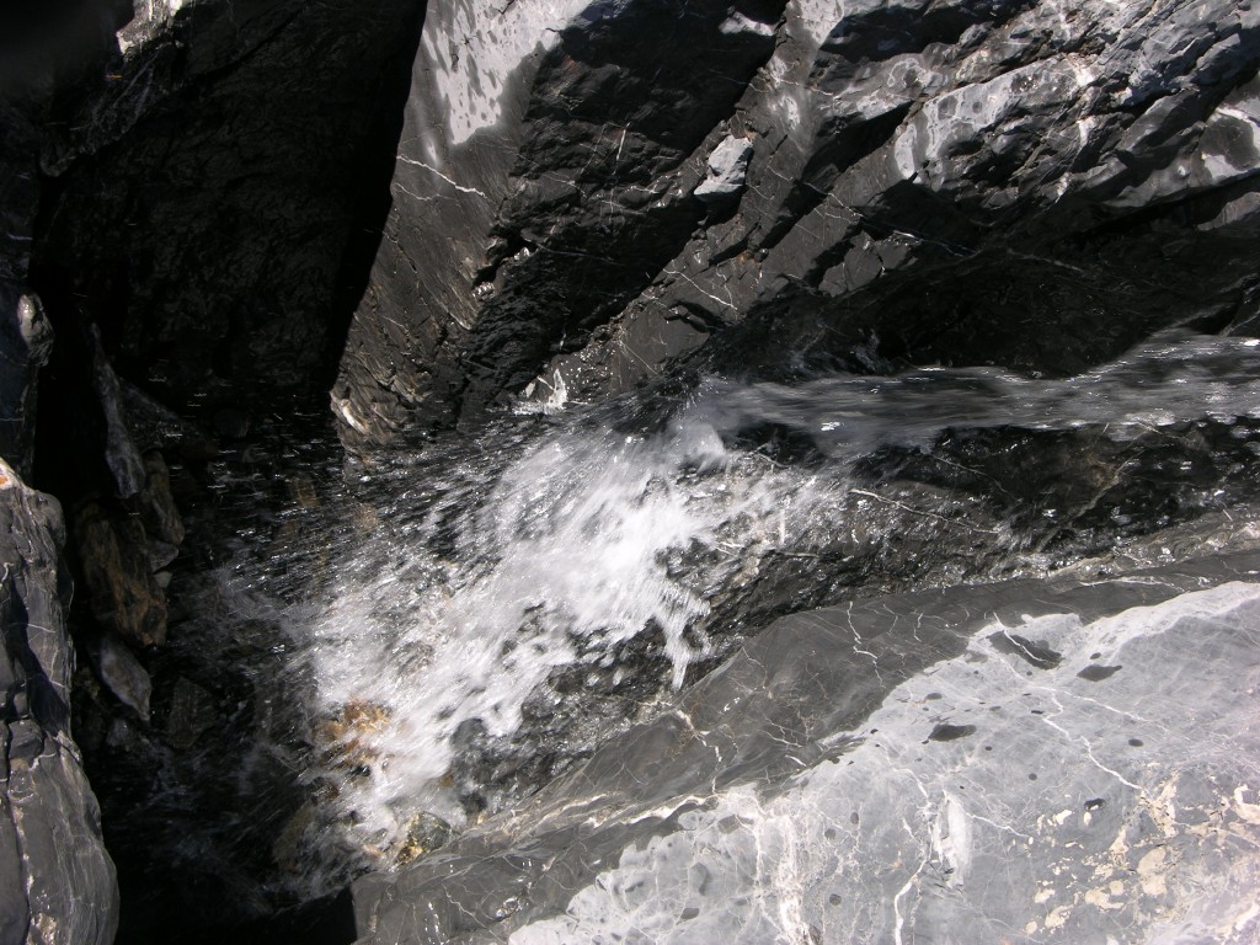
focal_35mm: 66
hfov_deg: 29.4
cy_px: 472
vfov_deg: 22.3
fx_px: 2402
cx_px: 630
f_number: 5.2
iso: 50
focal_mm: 16.8
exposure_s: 1/185
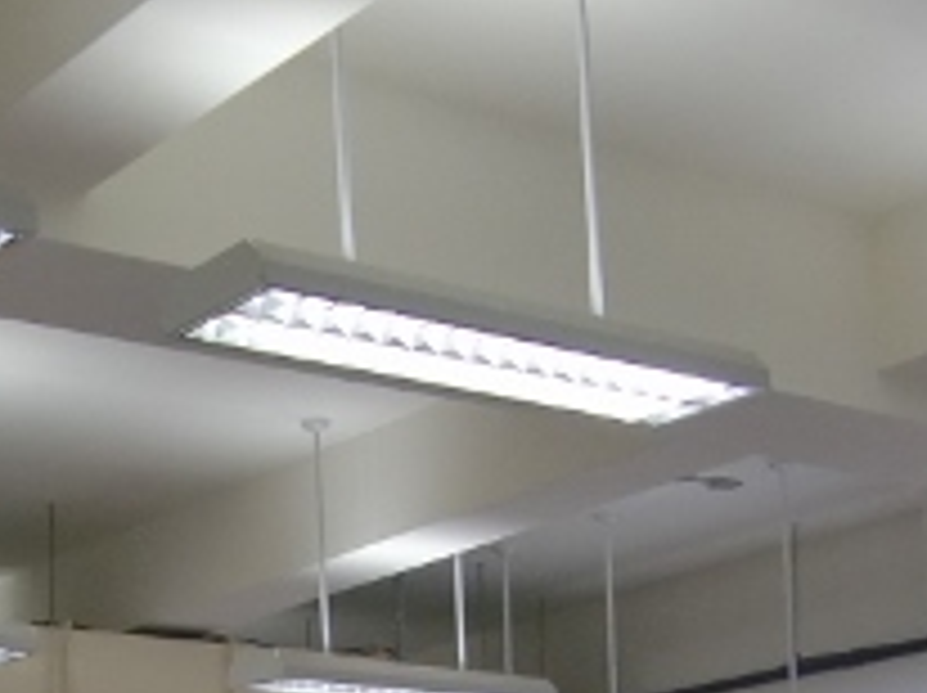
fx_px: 2327
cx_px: 50
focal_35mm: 87
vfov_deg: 15.5
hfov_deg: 21.9
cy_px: 1076
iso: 160
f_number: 2.6
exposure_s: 1/60
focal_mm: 4.9
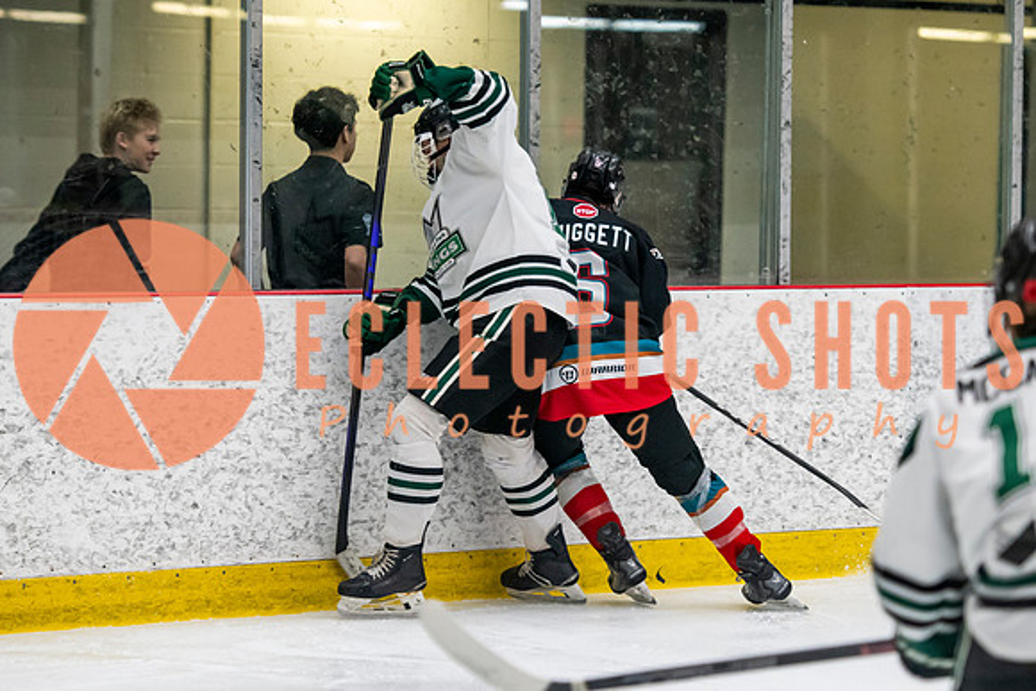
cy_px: 359
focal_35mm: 181
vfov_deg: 7.6
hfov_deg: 11.3
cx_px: 520
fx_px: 5218
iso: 2000
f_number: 3.2
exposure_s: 1/640
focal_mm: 120
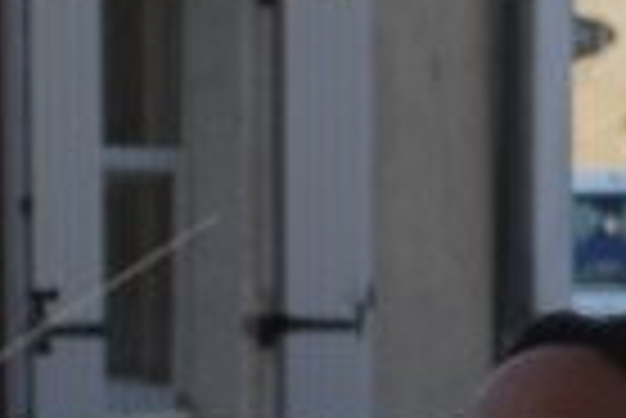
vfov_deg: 2.6
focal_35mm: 540
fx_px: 9400
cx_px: 1923
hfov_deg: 3.7
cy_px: 294
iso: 100
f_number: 7.1
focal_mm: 50
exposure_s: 1/160
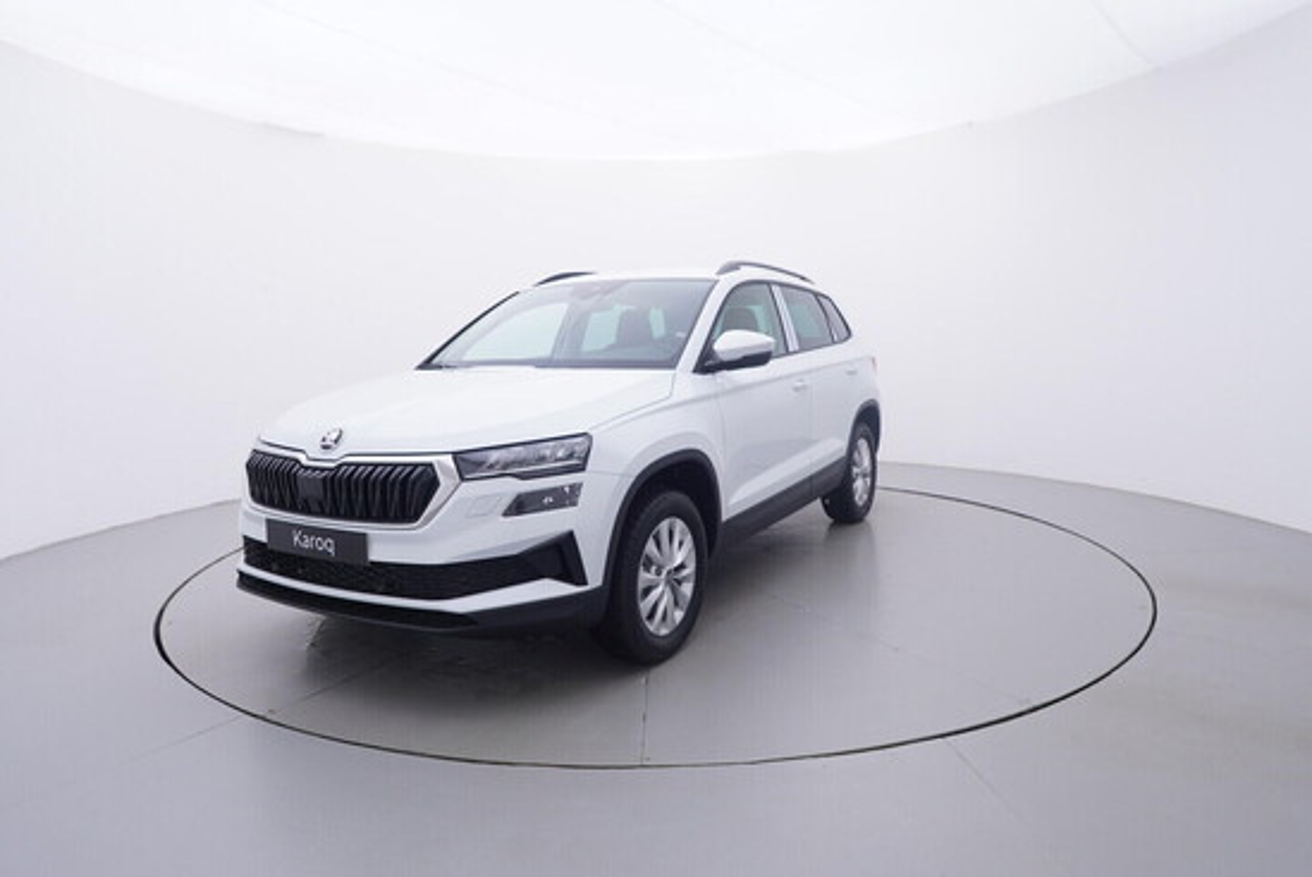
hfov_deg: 77.3
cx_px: 656
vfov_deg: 56.2
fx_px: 821
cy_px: 438
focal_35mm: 22
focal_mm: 15
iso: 200
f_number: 5
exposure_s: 1/80
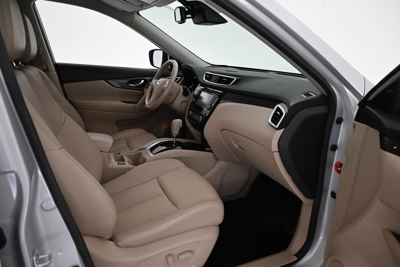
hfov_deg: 73.7
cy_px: 134
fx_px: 267
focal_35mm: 24
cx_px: 200
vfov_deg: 53.1
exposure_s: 1/125
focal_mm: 24
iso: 2500
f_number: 4
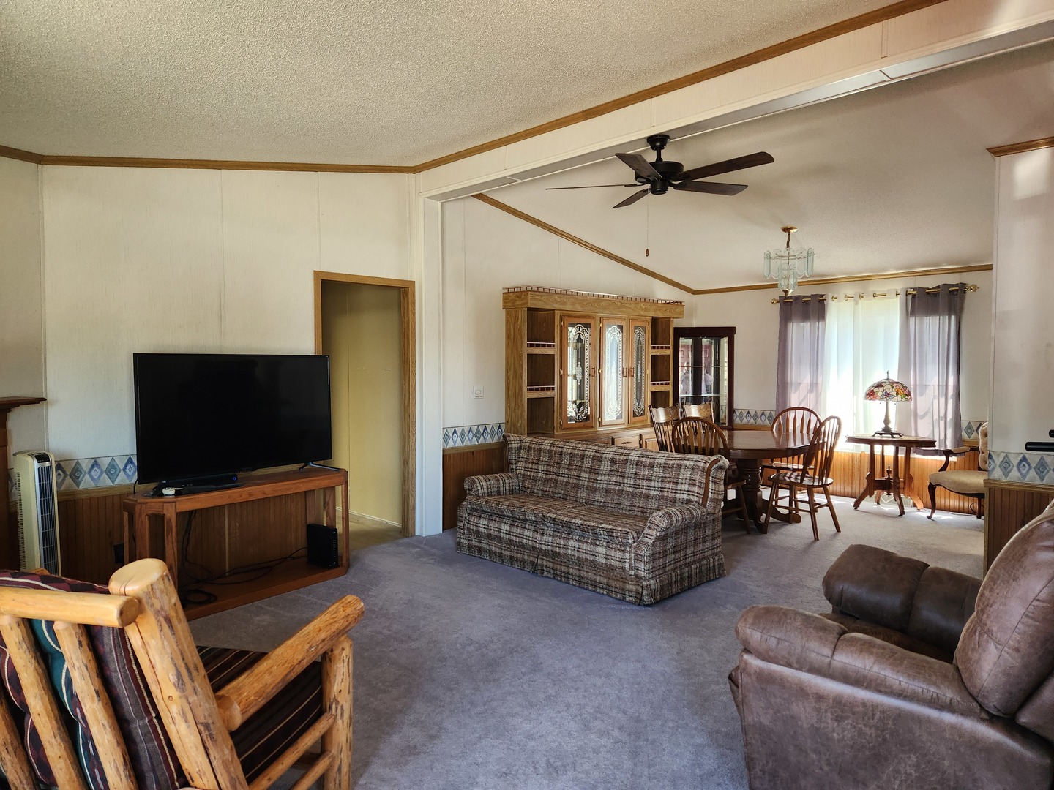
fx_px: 700
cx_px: 527
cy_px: 395
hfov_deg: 73.9
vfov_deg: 58.9
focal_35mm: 23
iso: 200
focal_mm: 5.4
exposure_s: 1/120
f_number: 1.8
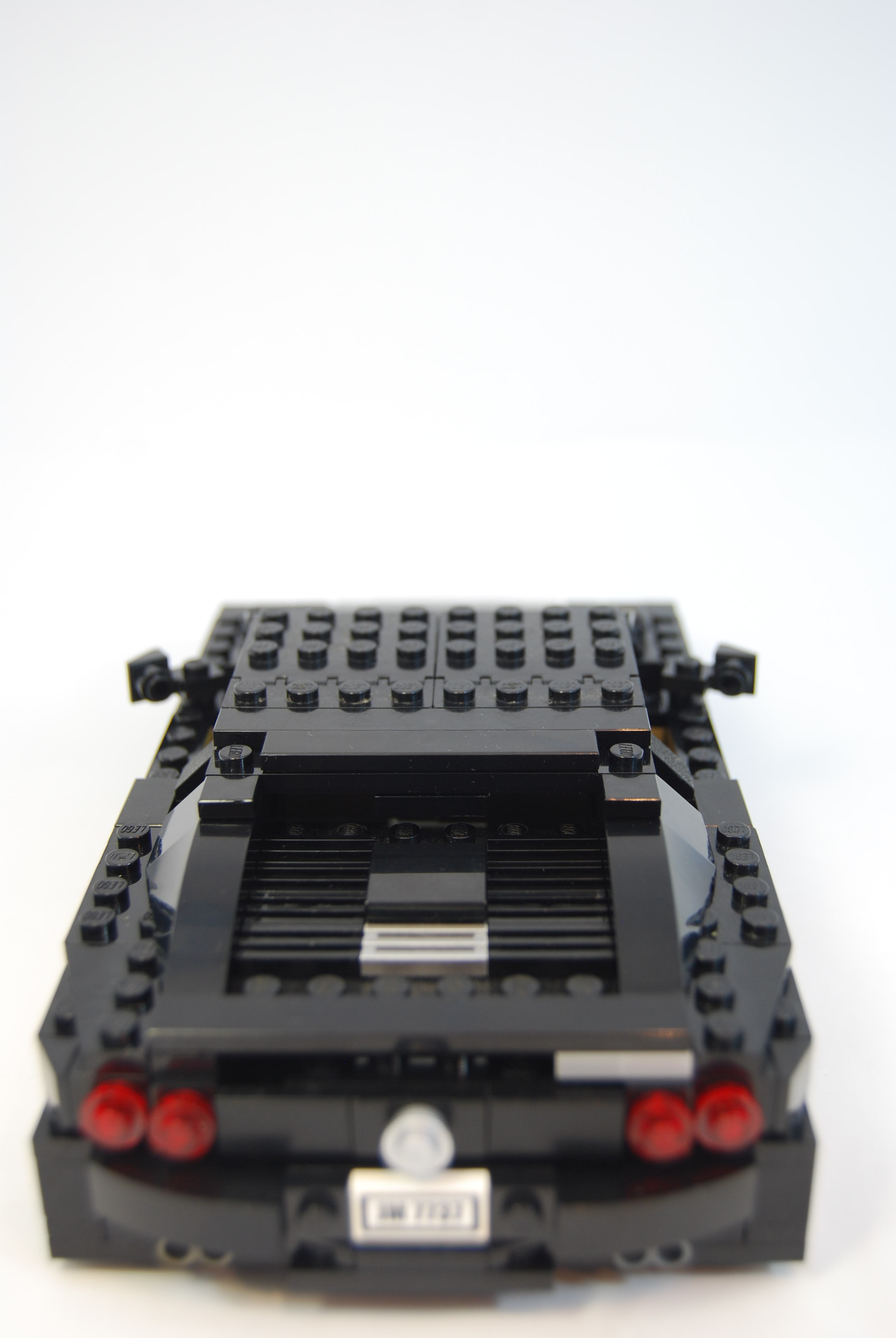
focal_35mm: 45
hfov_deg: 29.9
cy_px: 669
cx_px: 448
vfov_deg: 43.6
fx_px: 1675
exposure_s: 1/60
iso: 200
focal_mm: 30
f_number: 5
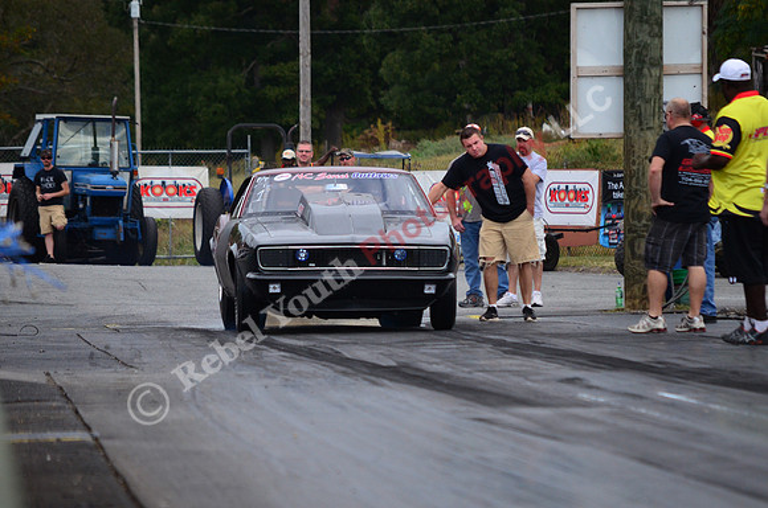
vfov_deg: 4.8
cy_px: 254
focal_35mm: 285
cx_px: 384
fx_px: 6067
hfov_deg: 7.2
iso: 1000
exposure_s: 1/1600
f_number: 5.6
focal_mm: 190
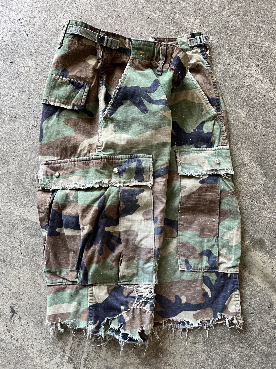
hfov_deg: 53.1
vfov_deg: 67.3
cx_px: 138
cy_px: 184
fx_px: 276
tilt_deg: -83.2
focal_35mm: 26
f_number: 1.6
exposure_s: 1/121
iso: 100
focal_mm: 5.1
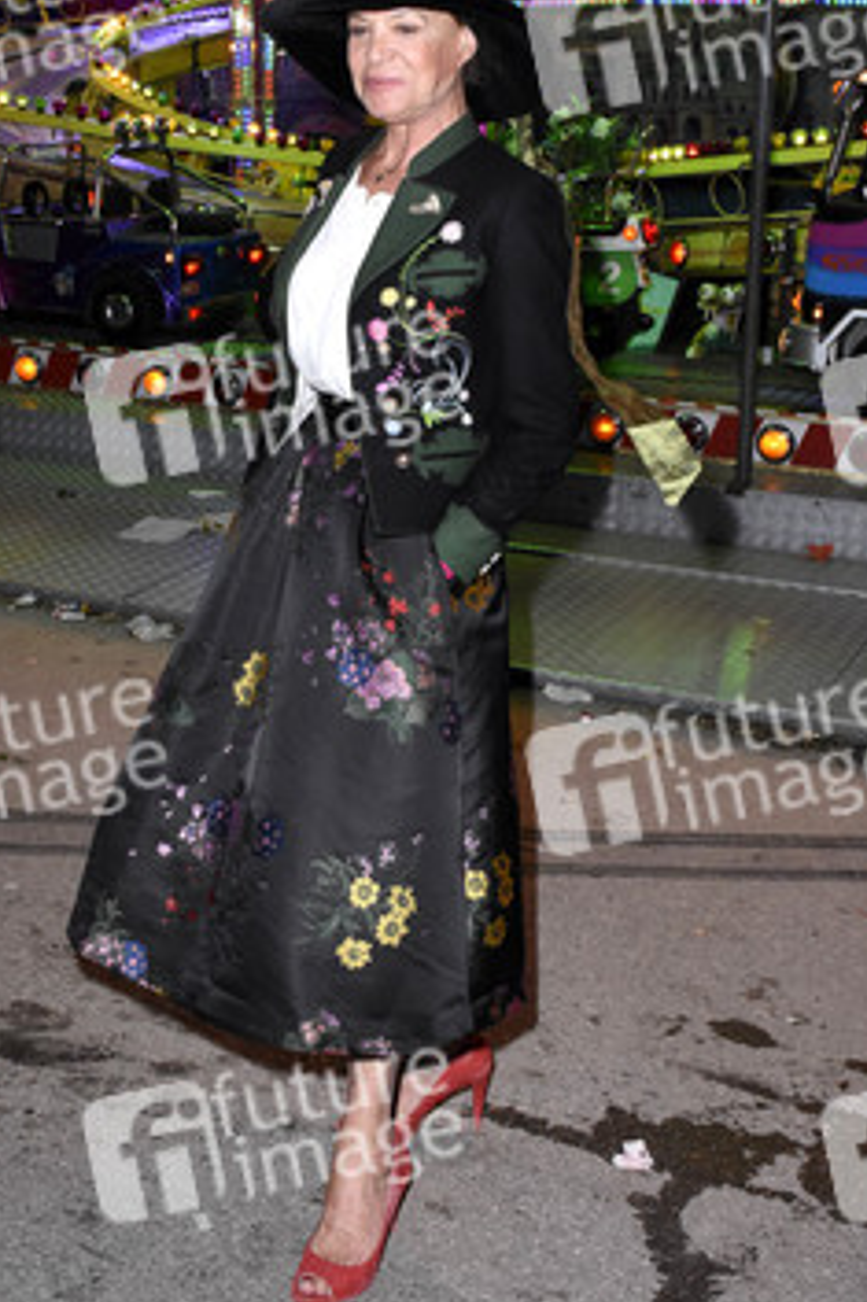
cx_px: 380
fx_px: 1844
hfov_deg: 26.4
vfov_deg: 38.9
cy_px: 583
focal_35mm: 51
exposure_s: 1/160
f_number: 9
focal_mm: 30
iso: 3200
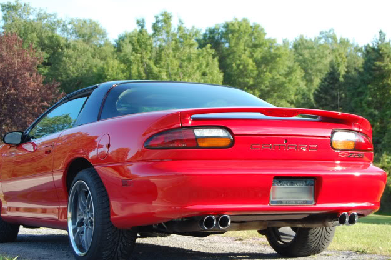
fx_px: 955
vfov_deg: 15.5
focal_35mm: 88
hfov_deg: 23.1
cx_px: 171
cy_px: 133
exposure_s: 1/160
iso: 200
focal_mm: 46
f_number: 6.3
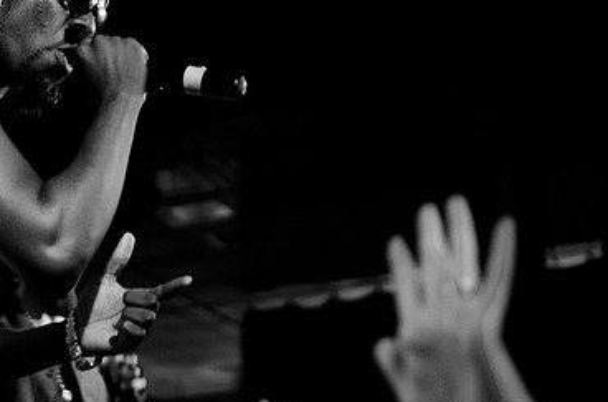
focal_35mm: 71
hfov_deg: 28.3
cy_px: 122
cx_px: 187
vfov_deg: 19.0
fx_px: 1196
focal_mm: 30
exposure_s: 1/80
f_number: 1.4
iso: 1250
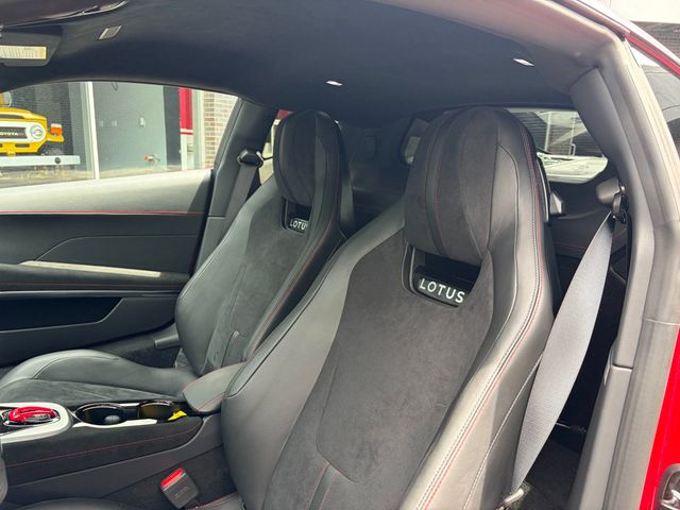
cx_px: 340
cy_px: 255
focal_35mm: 26
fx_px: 511
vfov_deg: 53.1
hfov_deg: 67.3
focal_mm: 5.96
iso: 64
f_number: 1.6
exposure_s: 1/154
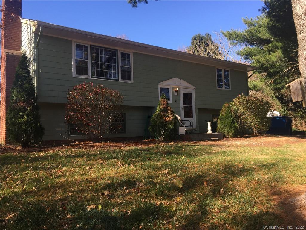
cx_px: 153
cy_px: 115
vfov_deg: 48.2
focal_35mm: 29
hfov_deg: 61.7
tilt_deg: +5.2
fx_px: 256
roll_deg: +1.2
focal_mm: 4.15
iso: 32
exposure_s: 1/608
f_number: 2.2
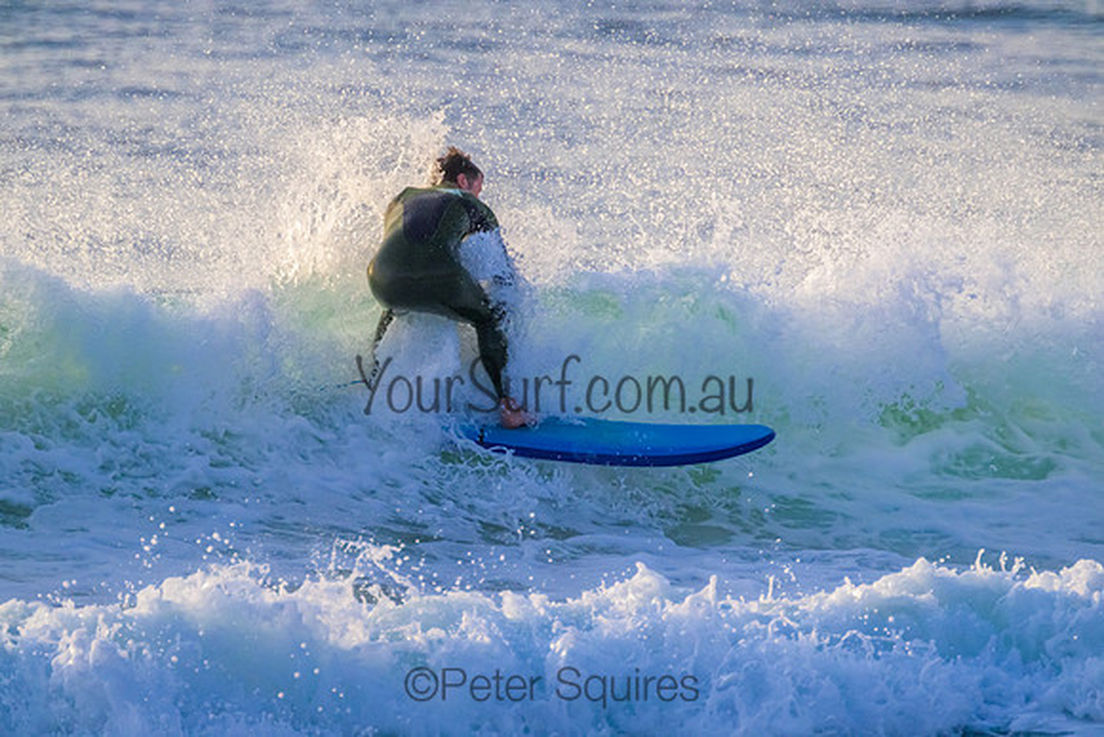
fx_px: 24538
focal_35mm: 800
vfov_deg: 1.7
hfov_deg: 2.6
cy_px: 368
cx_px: 552
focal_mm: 800
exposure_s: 1/1600
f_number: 11
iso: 2200
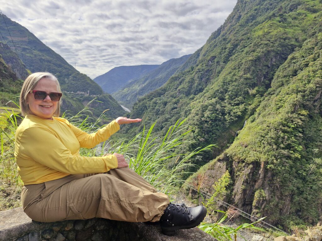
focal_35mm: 23
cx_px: 161
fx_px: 214
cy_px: 120
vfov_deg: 58.9
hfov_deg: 73.9
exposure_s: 1/1111
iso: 50
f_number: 1.8
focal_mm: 5.54
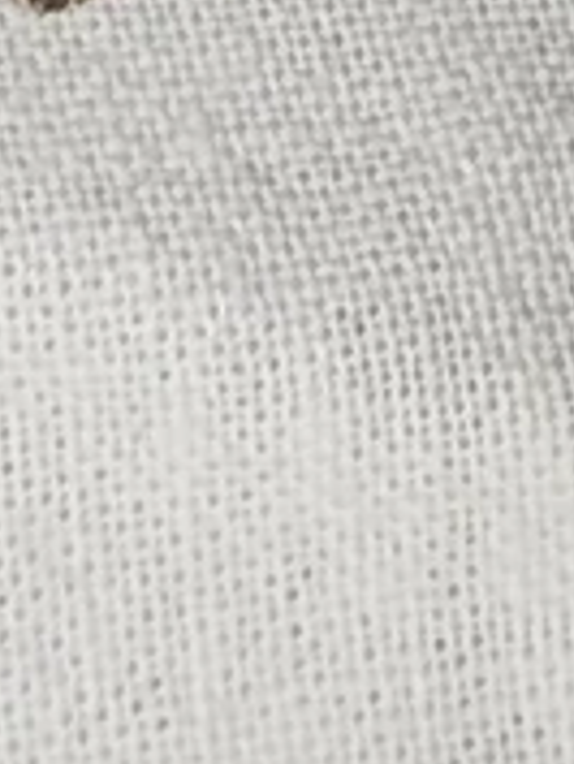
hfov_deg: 6.0
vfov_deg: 7.8
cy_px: -436
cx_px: 483
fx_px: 5499
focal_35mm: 249
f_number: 1.7
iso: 100
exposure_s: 1/50
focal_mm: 5.31
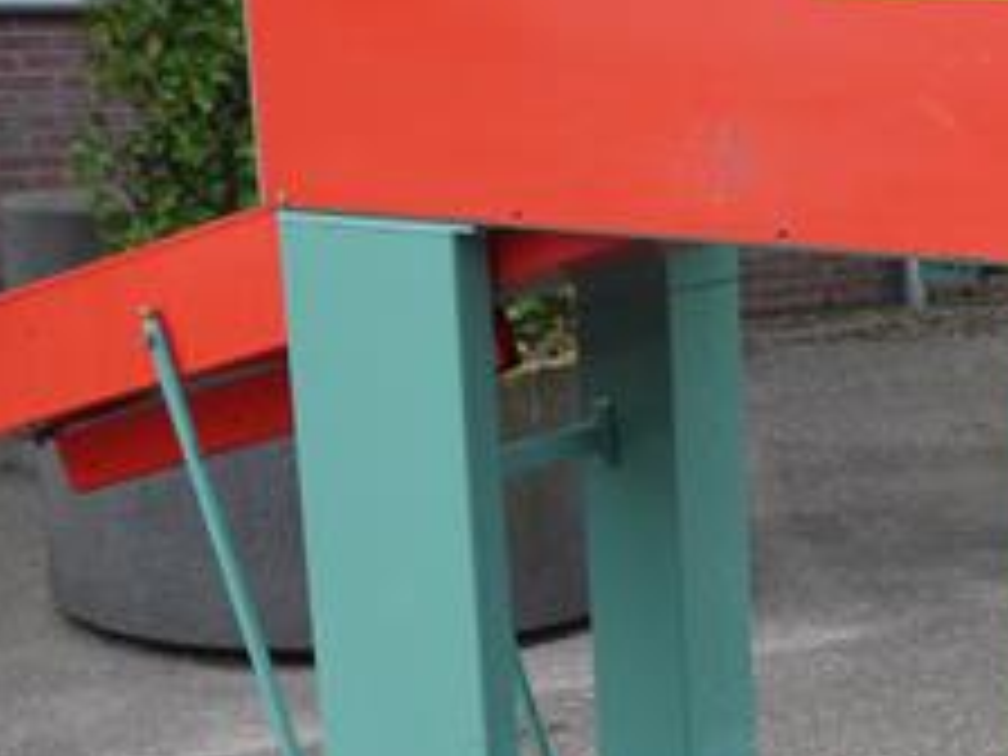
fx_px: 2330
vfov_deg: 18.3
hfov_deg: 22.9
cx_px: 1134
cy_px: 603
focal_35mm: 80
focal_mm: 14
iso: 100
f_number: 5
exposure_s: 1/200
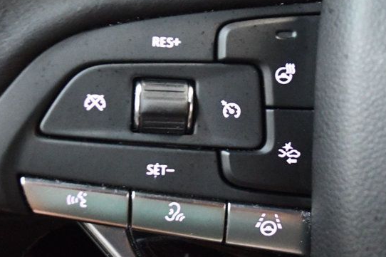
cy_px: 114
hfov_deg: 29.6
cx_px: 225
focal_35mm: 68
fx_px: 729
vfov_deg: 20.0
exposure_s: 1/60
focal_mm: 24
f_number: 4
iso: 10000
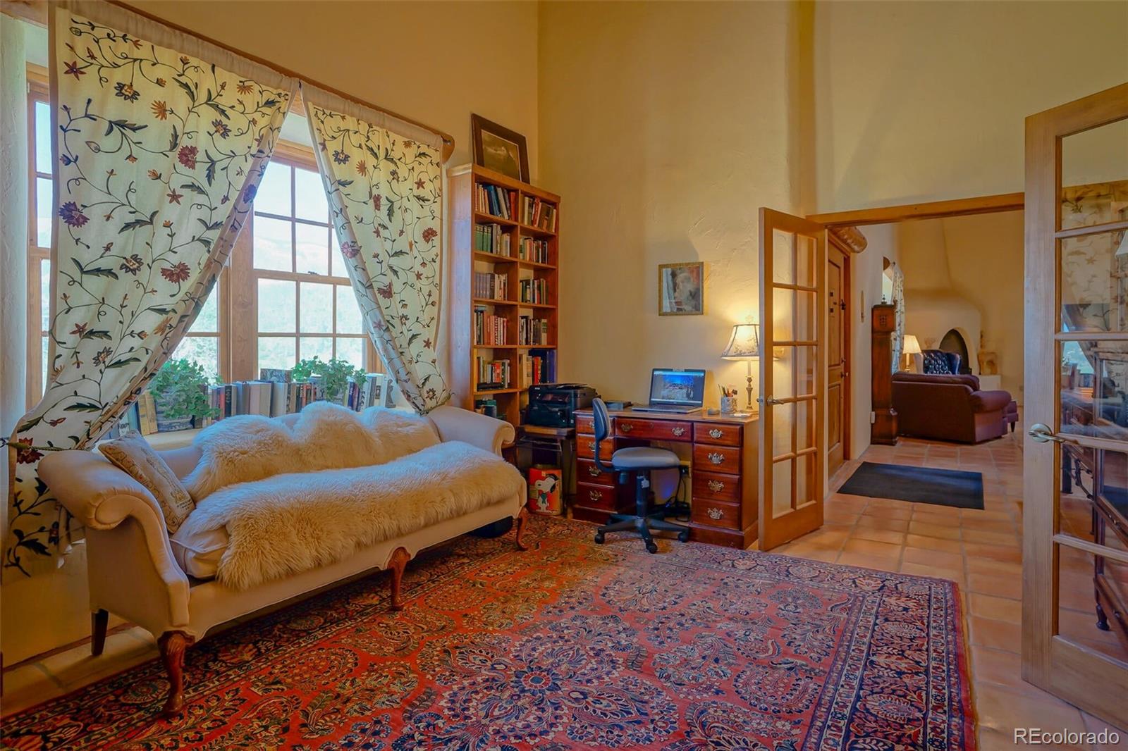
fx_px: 564
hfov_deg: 90.0
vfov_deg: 67.4
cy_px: 376
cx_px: 564
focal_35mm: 18
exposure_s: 1/6
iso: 400
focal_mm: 18
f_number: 8
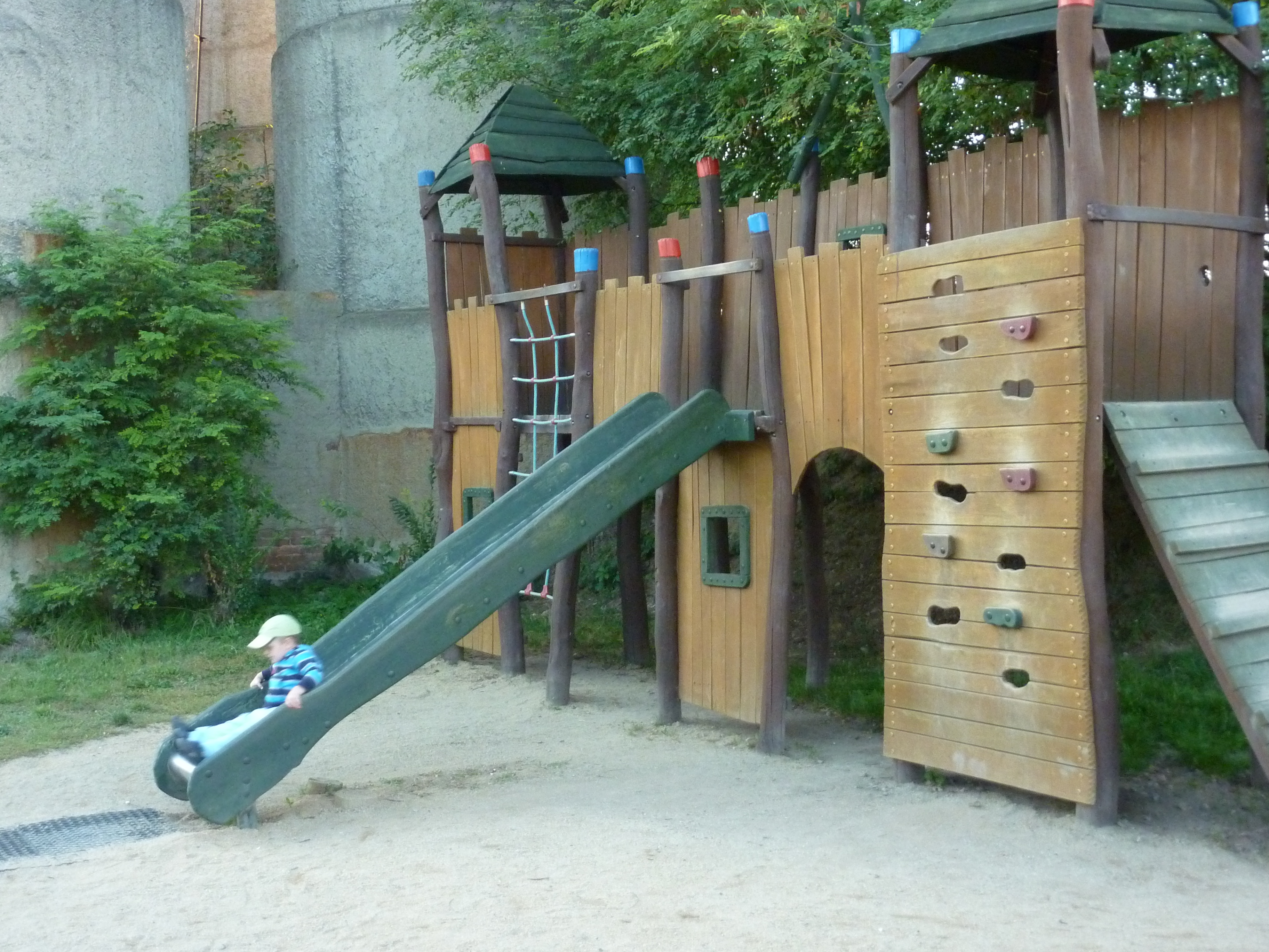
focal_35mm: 42
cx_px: 634
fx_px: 1540
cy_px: 476
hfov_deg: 44.8
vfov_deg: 34.3
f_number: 3.7
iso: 500
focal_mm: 6.9
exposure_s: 1/60
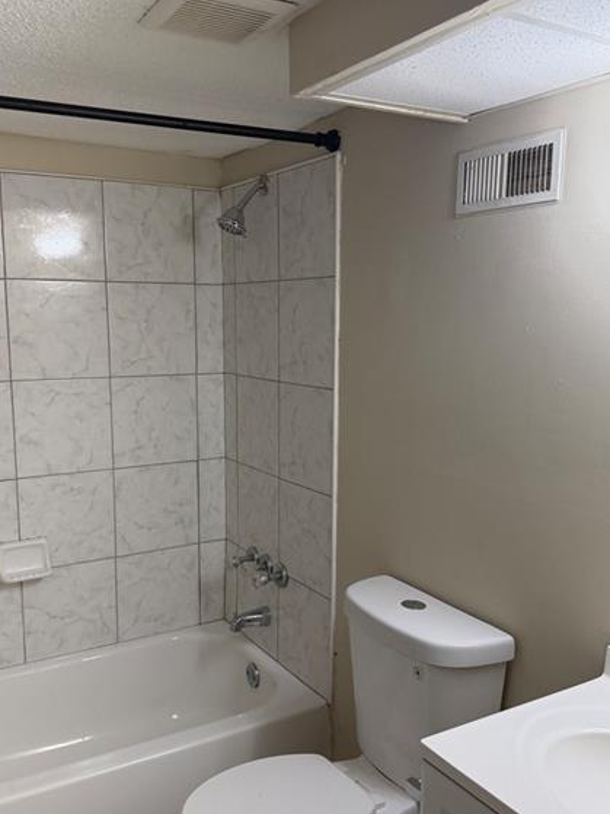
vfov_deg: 55.3
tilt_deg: -9.5
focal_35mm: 33
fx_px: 776
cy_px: 440
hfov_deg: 42.9
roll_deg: -1.3
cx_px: 291
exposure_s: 1/211
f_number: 1.78
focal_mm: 6.76
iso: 200
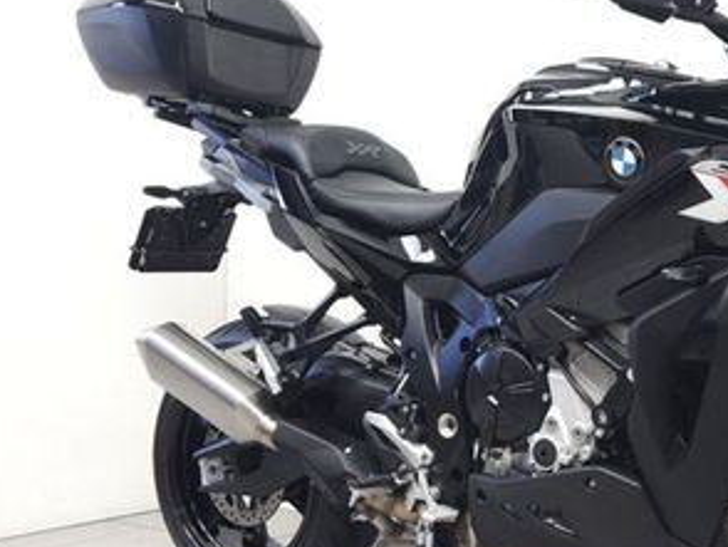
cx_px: 622
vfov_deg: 29.1
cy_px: 299
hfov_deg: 36.3
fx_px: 1052
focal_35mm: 50
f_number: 1.8
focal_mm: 5.4
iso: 125
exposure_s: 1/33
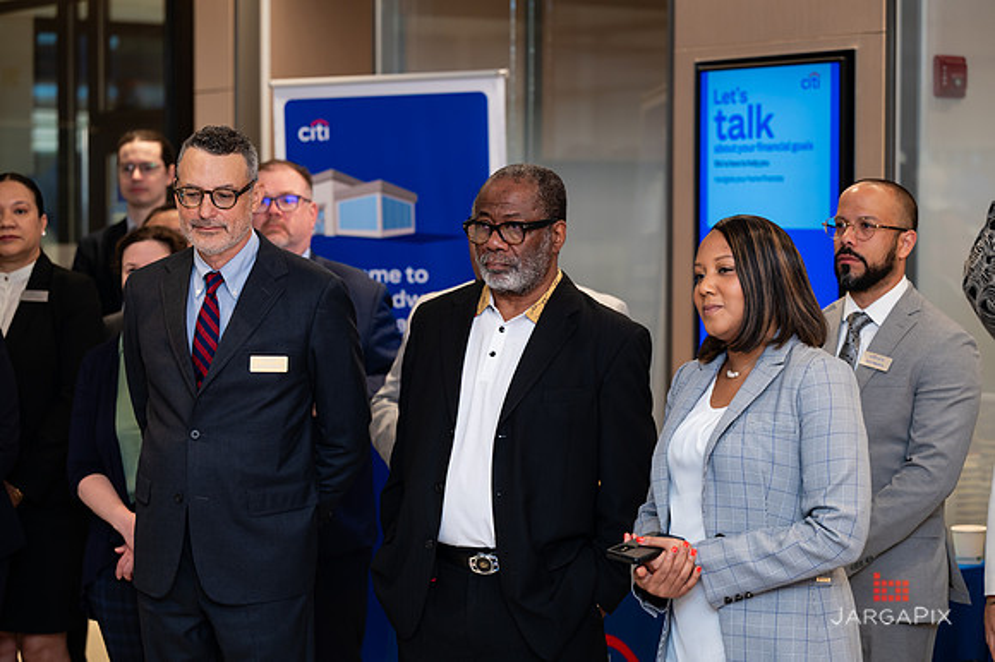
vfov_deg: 15.5
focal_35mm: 88
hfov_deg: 23.1
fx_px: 2437
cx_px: 498
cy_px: 331
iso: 400
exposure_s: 1/160
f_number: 3.2
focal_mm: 88
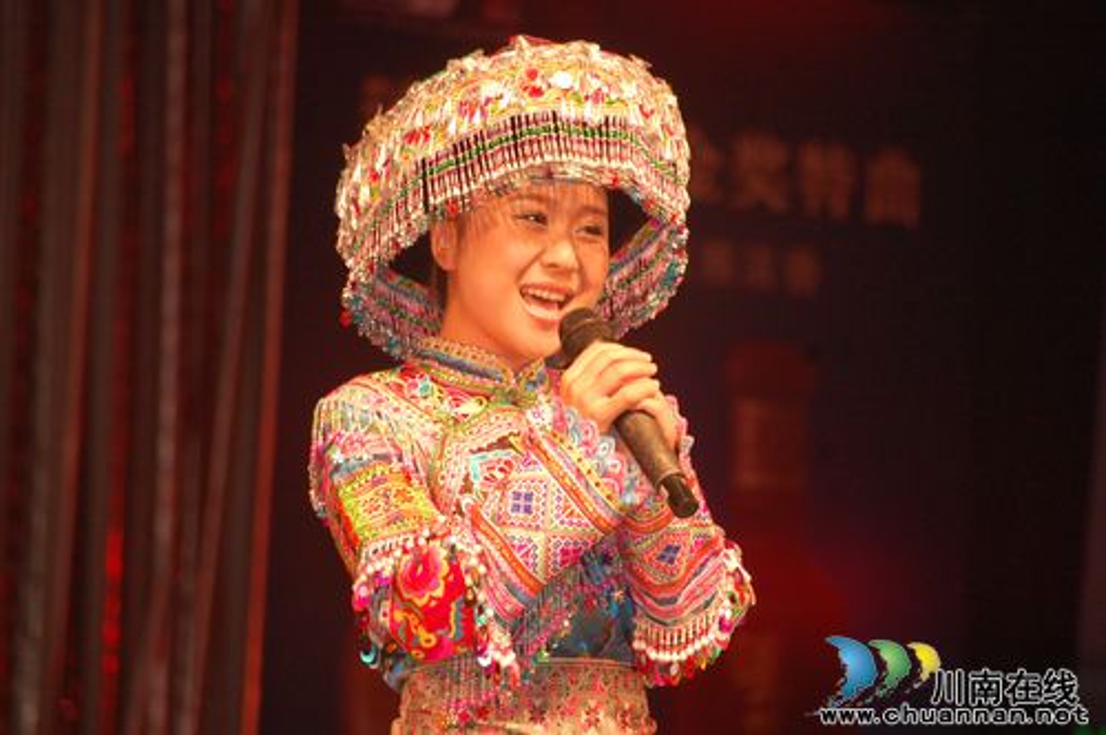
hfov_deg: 7.6
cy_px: 368
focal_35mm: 270
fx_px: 8284
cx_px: 553
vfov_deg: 5.1
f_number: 5.6
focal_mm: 180
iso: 800
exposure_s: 1/80
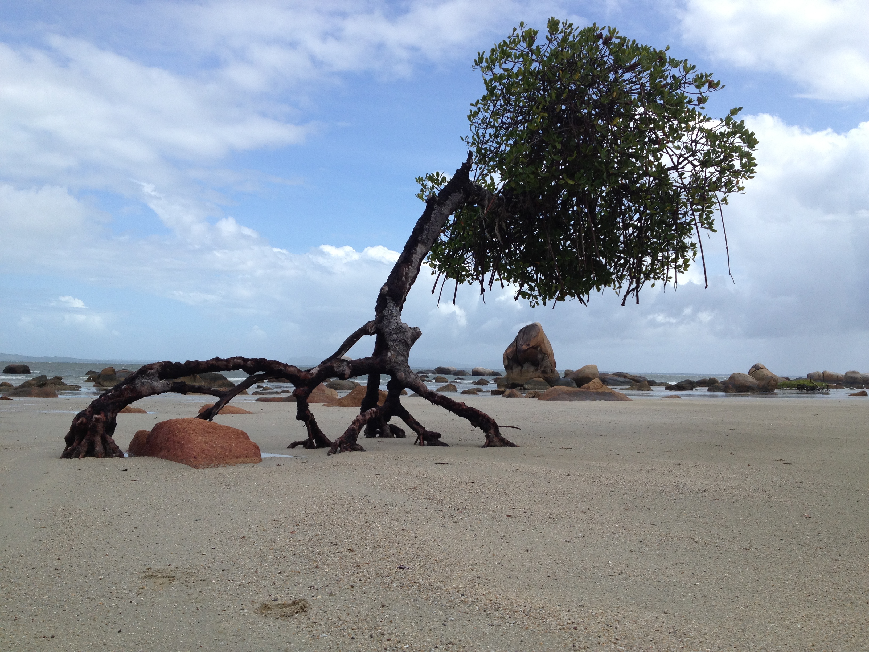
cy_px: 326
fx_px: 879
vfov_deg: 40.7
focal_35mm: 35
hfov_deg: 52.6
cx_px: 434
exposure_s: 1/1783
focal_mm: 4.28
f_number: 2.4
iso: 64
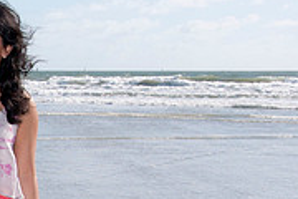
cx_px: -135
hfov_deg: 15.3
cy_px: 167
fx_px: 1035
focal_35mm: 125
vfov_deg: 10.9
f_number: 11
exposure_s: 1/250
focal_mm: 25
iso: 100
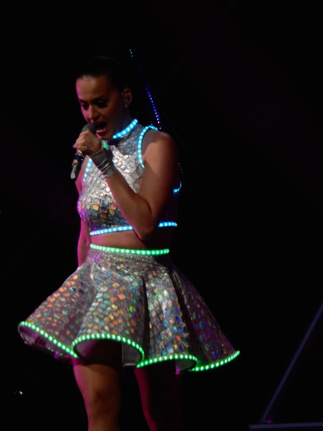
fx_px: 6395
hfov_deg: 2.9
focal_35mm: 514
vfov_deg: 3.9
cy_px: 216
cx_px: 162
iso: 400
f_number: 6.3
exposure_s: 1/200
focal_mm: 92.3
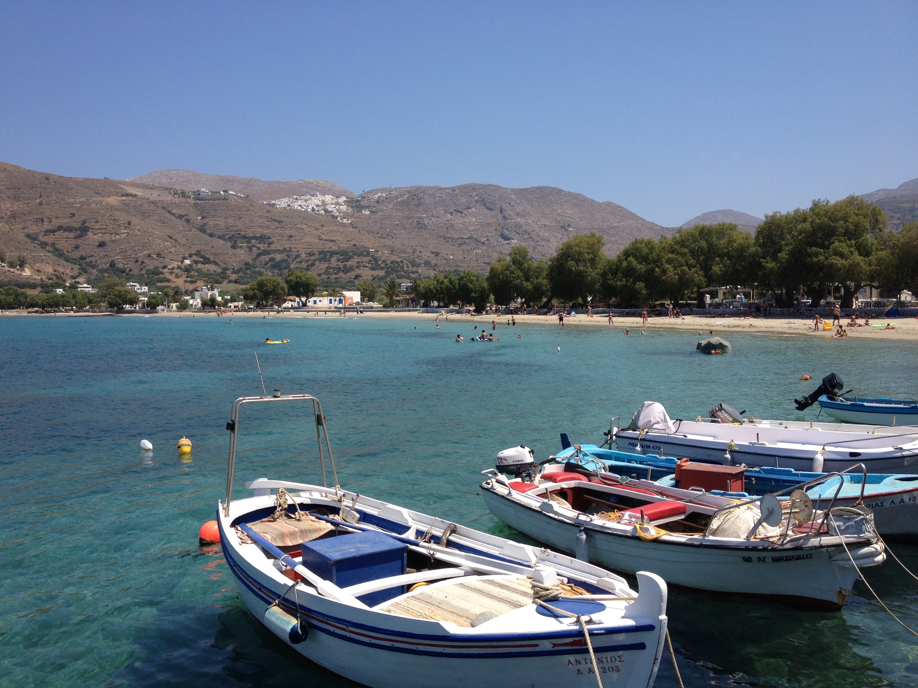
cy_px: 344
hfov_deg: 52.6
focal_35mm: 35
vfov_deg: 40.7
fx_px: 928
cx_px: 459
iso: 50
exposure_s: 1/1905
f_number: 2.4
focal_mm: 4.28
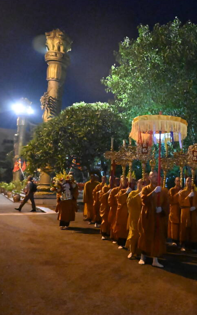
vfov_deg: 51.5
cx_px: 228
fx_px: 326
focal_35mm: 38
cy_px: 161
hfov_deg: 29.5
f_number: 2.8
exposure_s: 1/250
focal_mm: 24
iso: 32000
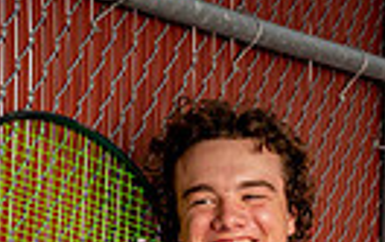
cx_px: 184
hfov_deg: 12.8
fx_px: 1713
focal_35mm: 163
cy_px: 612
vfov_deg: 7.5
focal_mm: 47
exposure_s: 1/250
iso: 50
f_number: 7.1
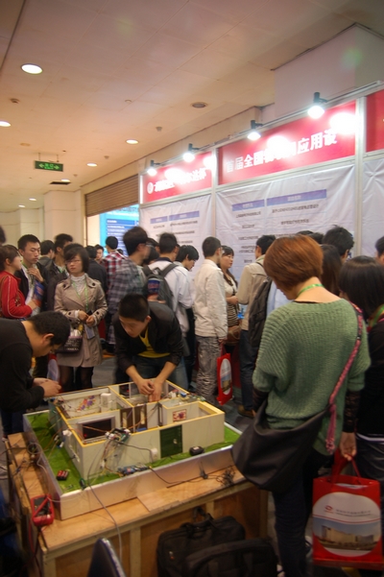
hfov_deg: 28.0
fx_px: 769
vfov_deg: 41.1
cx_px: 192
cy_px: 288
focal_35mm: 48
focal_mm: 32
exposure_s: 1/10
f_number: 2.8
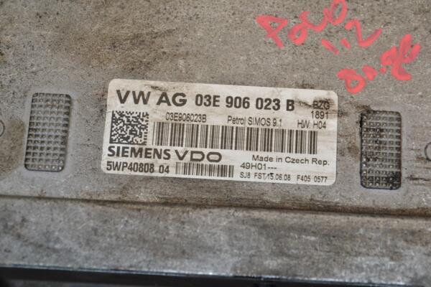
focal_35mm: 138
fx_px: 1652
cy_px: 144
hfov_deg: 14.9
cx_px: 216
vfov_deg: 9.9
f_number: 9
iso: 800
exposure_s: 1/200
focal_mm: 92
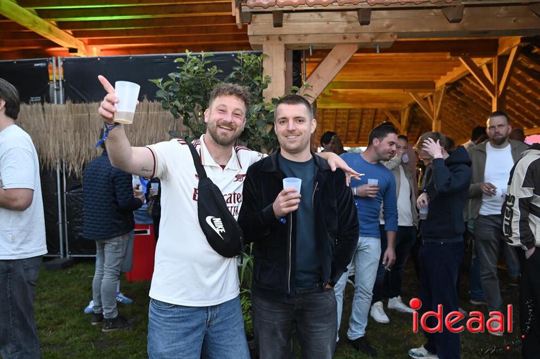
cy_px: 180
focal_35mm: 31
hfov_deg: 60.3
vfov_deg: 42.2
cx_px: 270
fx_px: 464
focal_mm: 31
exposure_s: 1/60
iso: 3200
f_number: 4
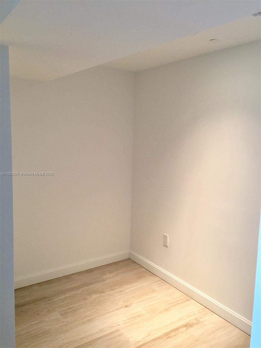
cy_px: 174
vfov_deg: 61.7
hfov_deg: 48.2
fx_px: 292
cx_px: 130
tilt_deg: -6.4
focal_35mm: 29
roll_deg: -2.2
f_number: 2.2
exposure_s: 1/15
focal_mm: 4.15
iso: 64
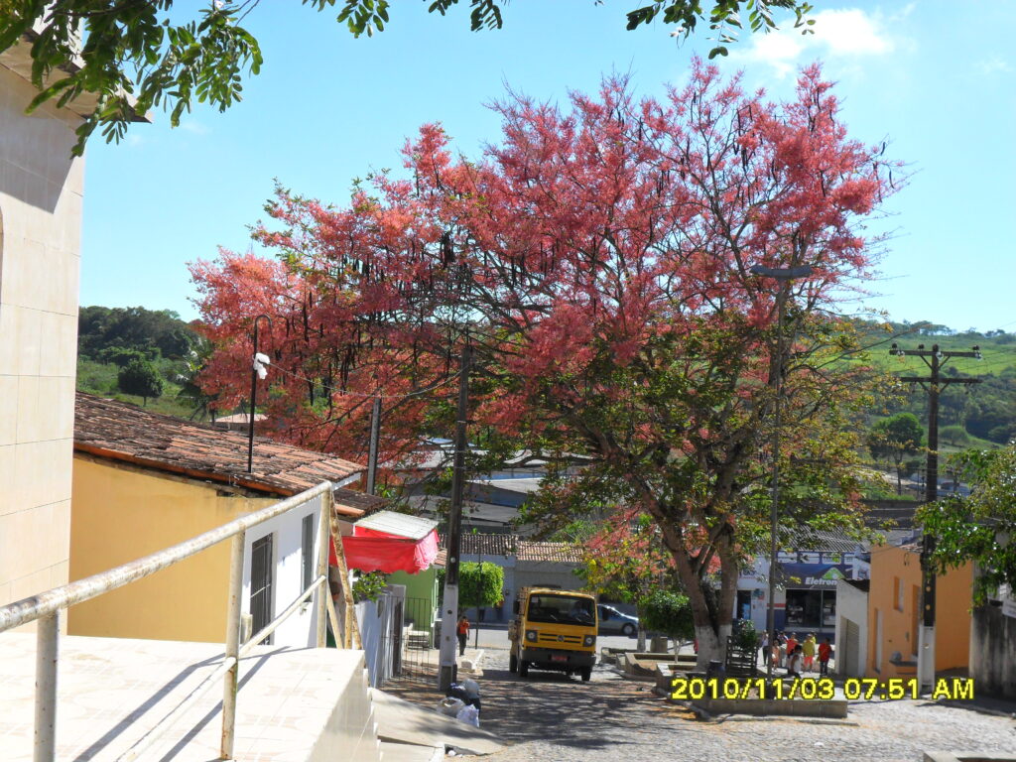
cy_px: 381
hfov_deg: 36.8
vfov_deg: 28.0
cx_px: 508
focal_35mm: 52
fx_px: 1526
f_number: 5
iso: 100
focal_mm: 9.3
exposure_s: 1/500
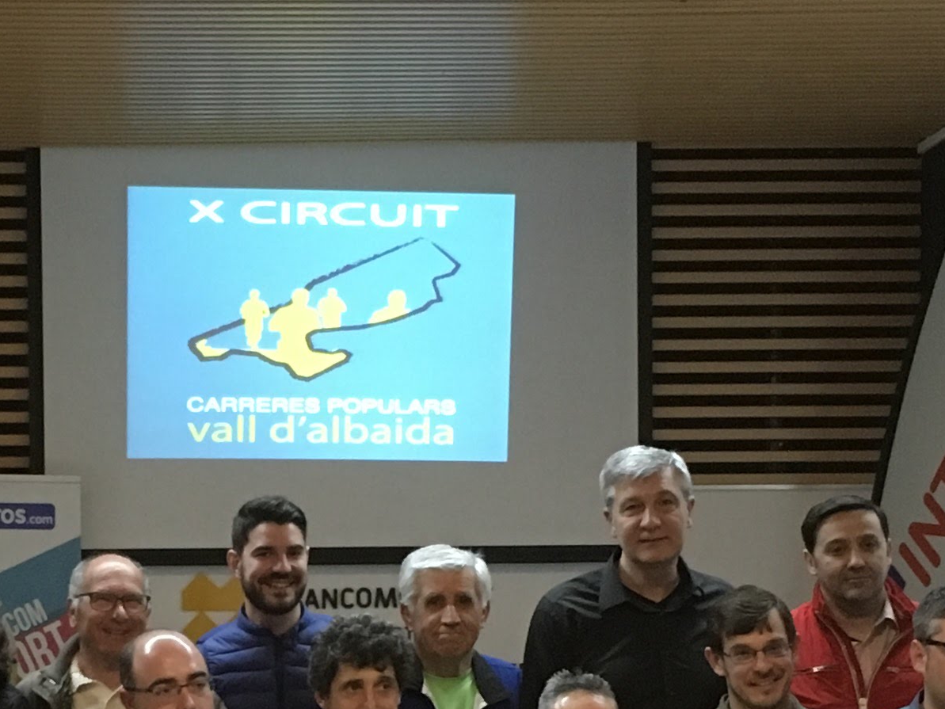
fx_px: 2676
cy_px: 748
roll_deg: +1.0
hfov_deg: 19.9
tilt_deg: +0.2
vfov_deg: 14.8
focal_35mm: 98
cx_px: 225
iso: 200
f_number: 2.2
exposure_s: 1/20
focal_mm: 4.15
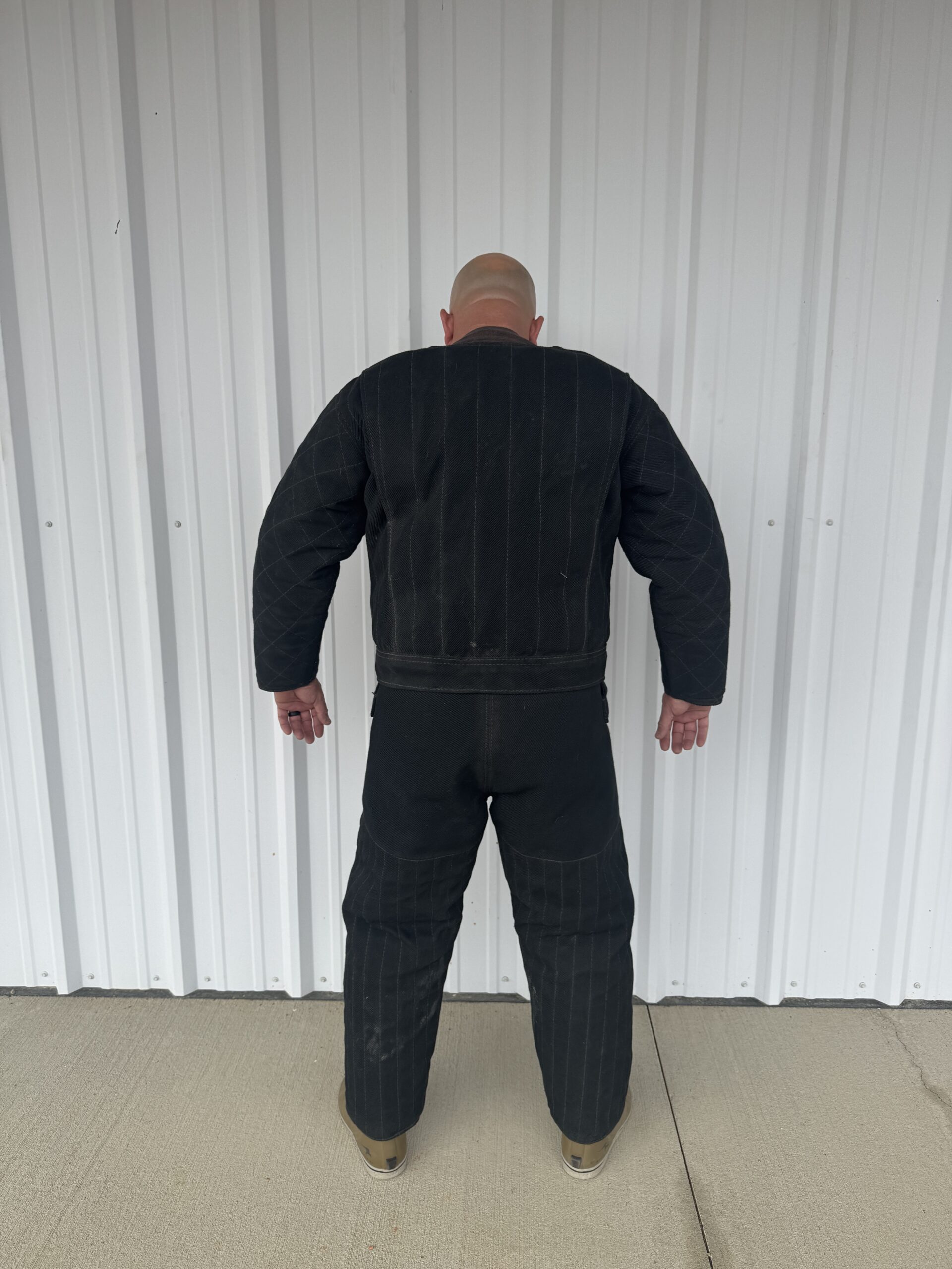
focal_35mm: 24
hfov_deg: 56.8
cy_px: 634
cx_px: 476
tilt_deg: -12.3
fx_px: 880
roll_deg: -0.1
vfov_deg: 71.6
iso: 80
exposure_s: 1/2174
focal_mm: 6.76
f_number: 1.78
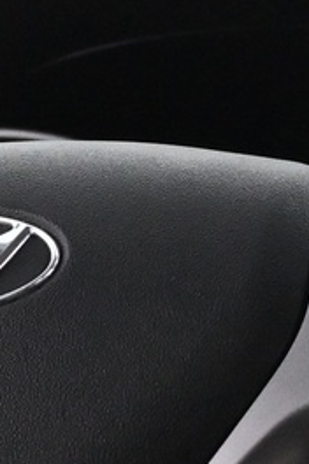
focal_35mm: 230
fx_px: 2962
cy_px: 320
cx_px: -93
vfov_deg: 8.9
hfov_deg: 5.9
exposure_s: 1/60
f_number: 4.2
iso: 4500
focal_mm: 25
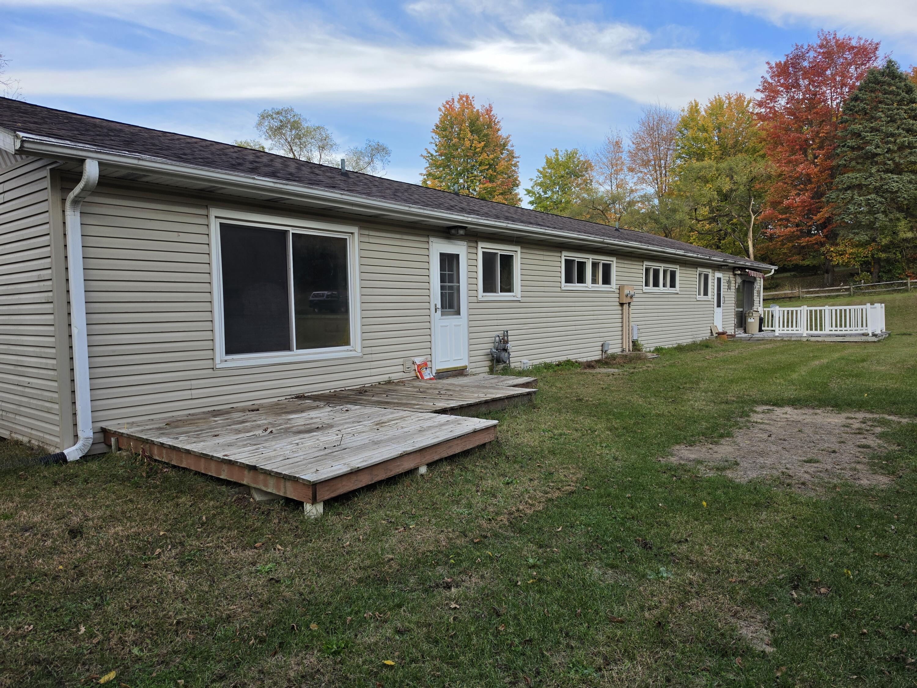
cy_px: 344
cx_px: 458
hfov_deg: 73.9
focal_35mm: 23
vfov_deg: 58.9
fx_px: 609
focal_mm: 6.5
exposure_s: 1/2192
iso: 64
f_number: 1.4
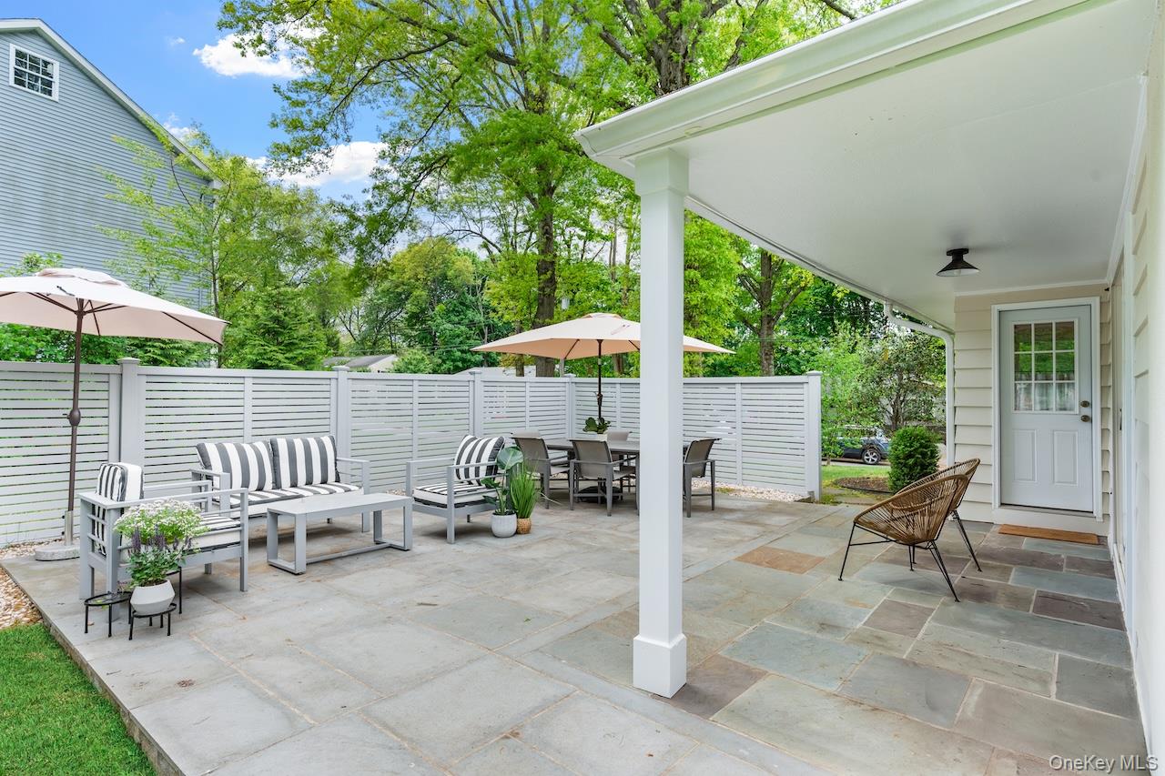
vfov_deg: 64.5
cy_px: 388
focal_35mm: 19
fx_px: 615
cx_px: 582
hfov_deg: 86.9
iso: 100
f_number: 8
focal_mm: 19
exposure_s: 1/25
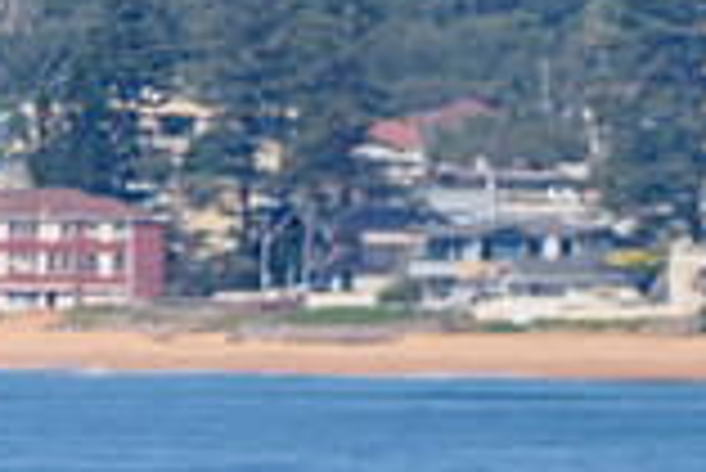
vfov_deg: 0.7
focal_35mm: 1844
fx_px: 36196
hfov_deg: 1.1
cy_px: 771
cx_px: 450
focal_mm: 500
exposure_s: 1/2000
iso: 110
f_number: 5.6
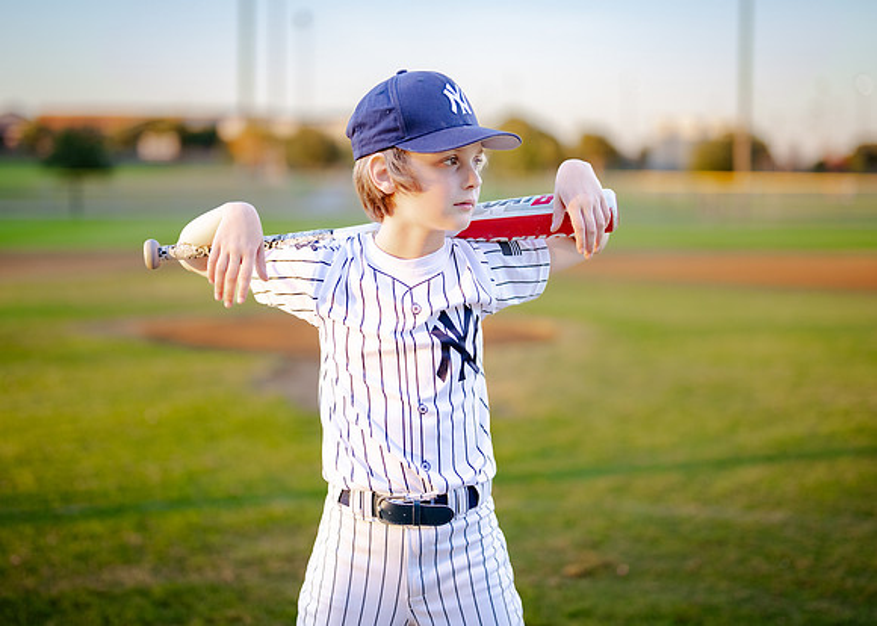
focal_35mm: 60
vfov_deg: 23.6
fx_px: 1499
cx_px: 432
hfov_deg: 32.6
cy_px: 276
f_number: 1.2
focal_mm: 50
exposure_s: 1/1250
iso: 250
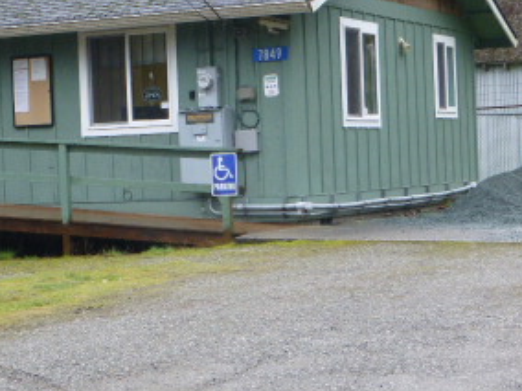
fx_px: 1598
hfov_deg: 18.4
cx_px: 132
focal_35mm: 106
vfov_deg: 13.9
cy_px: 134
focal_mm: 8.5
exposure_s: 1/60
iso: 200
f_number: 4.2
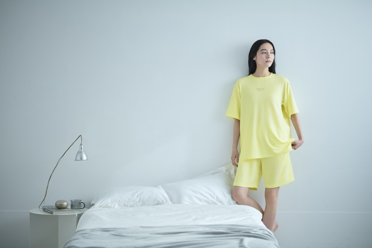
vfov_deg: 16.1
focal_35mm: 85
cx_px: 186
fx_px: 879
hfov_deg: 23.9
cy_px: 124
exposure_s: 1/2000
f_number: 1.6
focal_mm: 85
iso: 200
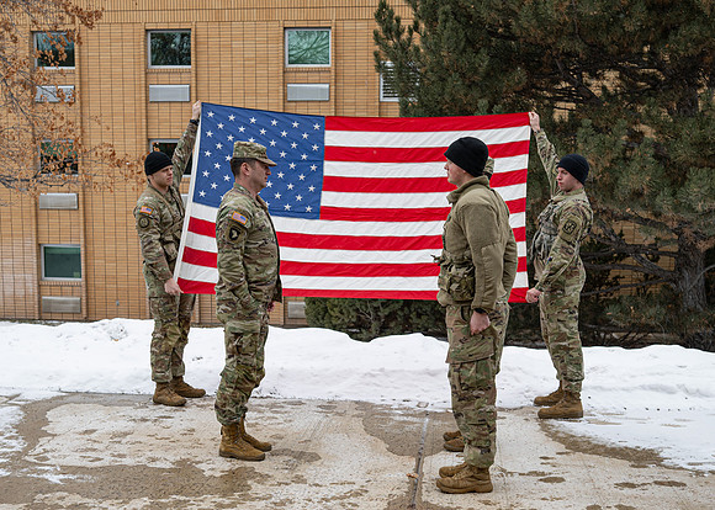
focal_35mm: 48
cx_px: 343
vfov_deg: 29.0
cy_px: 329
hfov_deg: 40.0
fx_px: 983
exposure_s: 1/800
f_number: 4
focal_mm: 30
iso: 100
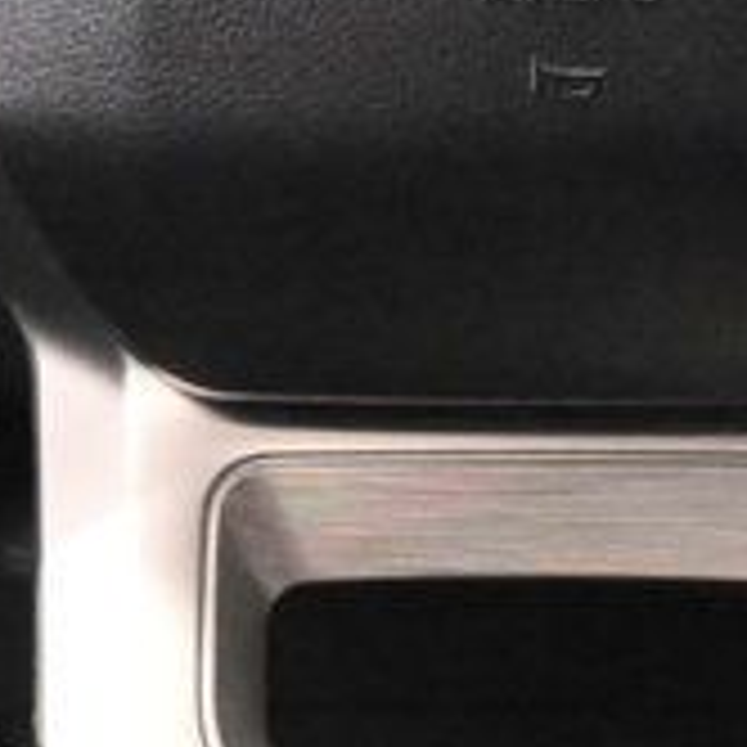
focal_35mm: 220
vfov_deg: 7.9
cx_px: 536
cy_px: -230
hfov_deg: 7.9
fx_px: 5371
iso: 11400
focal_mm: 28
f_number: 4.5
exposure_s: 1/60
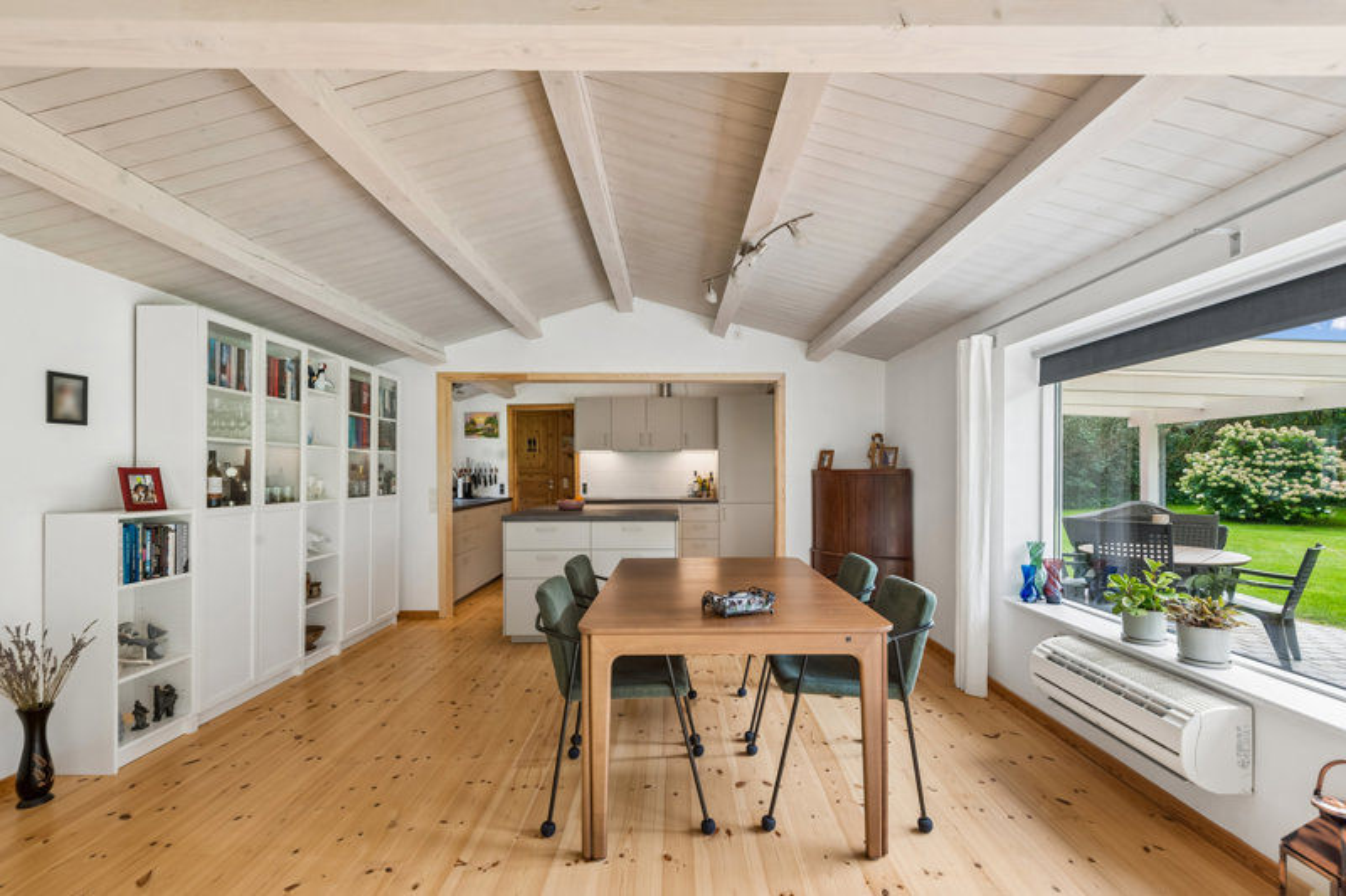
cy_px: 448
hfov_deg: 96.7
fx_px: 598
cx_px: 673
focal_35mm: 16
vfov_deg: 73.7
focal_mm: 16
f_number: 10
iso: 250
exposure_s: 1/15
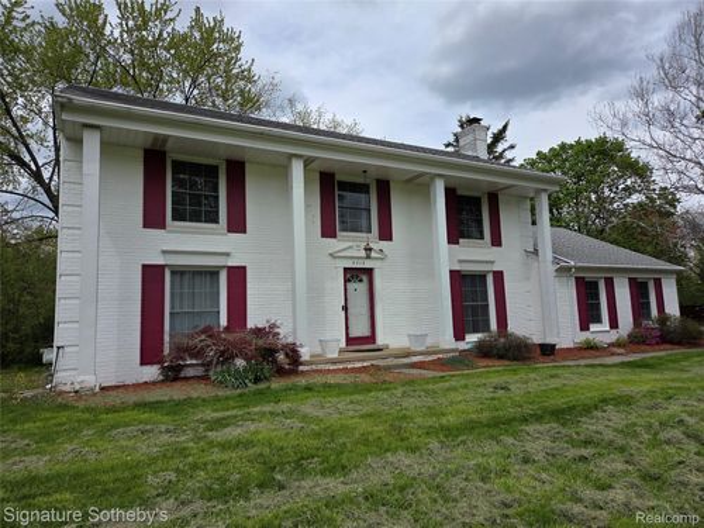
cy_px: 264
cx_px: 352
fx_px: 468
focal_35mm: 23
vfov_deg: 58.9
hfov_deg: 73.9
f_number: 1.8
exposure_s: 1/6217
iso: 80
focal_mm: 5.4
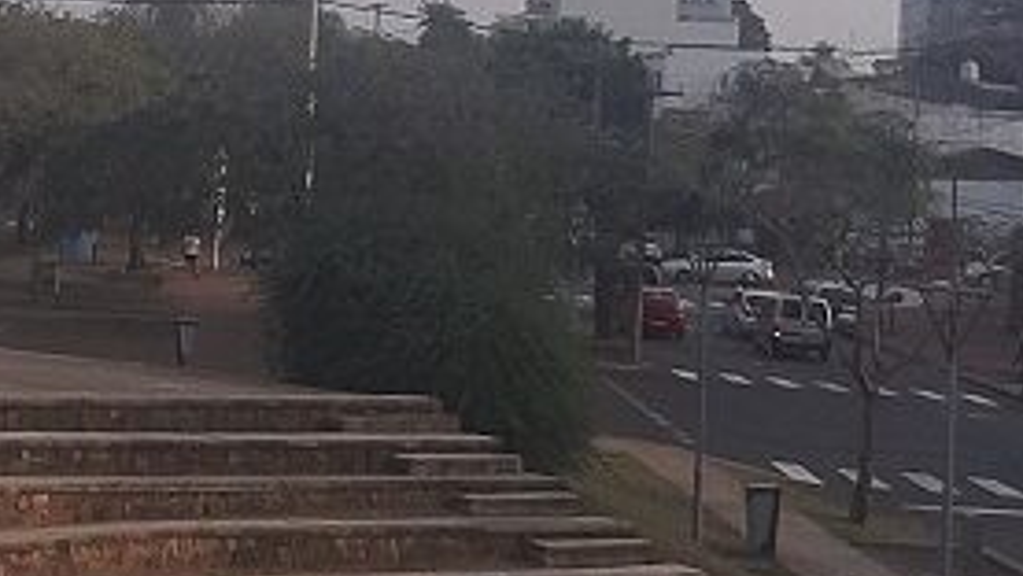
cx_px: 199
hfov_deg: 24.6
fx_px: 2306
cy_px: 22
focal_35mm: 85
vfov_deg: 14.1
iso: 40
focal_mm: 3.93
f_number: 1.7
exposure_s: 1/2309
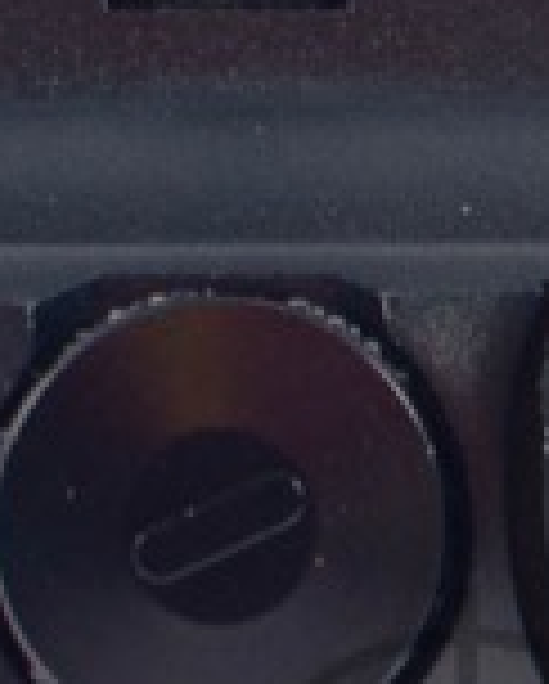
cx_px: 742
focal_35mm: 258
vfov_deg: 7.4
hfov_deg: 6.0
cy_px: 889
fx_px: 5239
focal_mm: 35
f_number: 9
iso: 200
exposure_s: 1/200
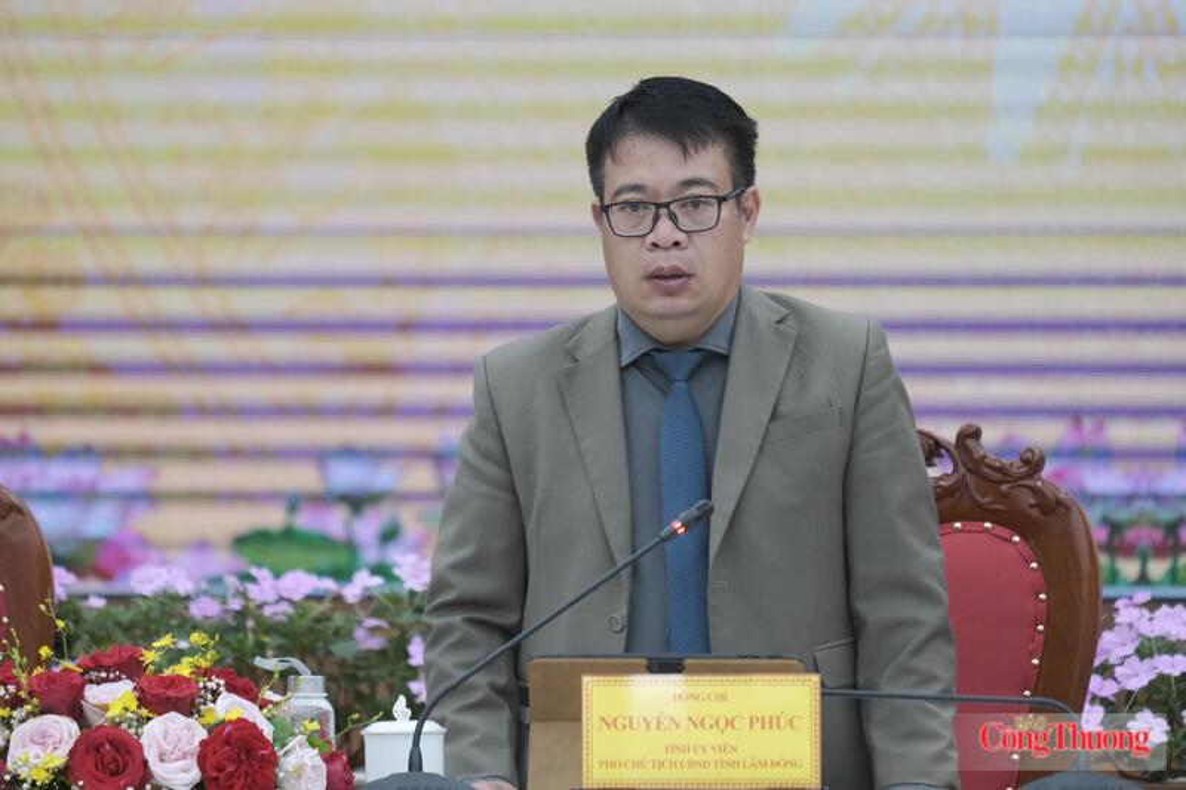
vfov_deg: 4.6
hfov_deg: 6.9
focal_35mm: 300
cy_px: 395
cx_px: 593
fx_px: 9881
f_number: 4.8
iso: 5000
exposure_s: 1/600
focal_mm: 200
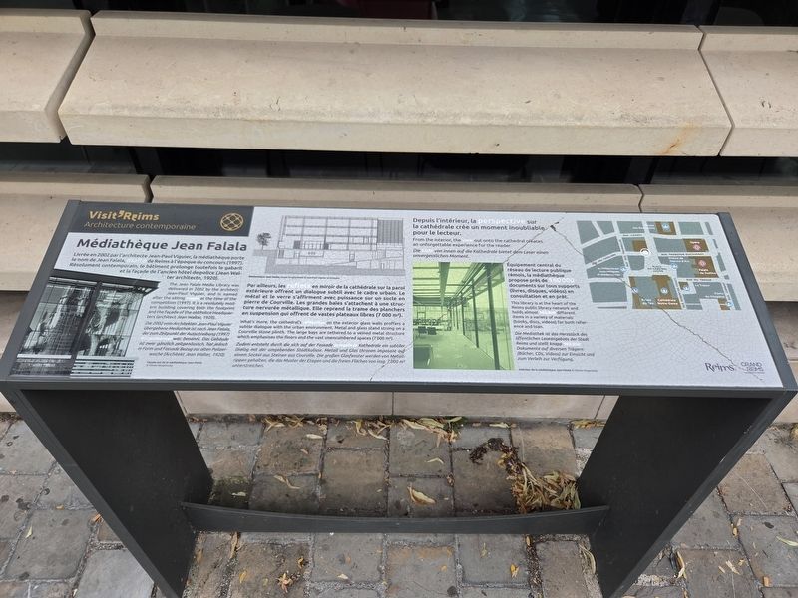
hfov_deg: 73.9
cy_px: 299
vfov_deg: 58.9
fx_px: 530
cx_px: 399
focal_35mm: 23
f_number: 1.8
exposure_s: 1/857
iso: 80
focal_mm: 5.4
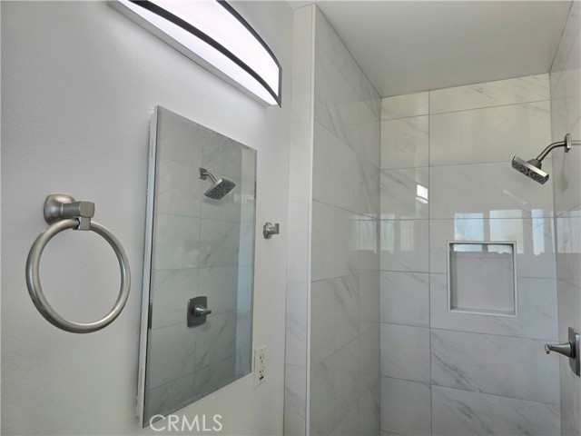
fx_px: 386
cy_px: 218
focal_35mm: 23
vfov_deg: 58.9
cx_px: 290
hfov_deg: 73.9
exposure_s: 1/120
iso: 25
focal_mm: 6.3
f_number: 1.7
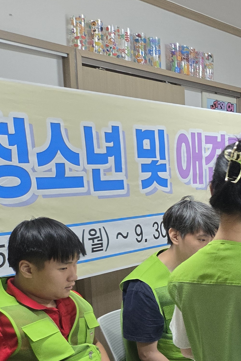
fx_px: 642
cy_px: 313
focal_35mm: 64
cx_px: 433
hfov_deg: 17.3
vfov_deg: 30.3
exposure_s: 1/120
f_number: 1.8
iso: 250
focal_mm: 5.4
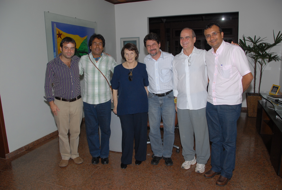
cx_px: 141
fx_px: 212
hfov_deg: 67.3
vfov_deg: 48.1
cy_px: 95
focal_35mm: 27
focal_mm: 18
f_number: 4.5
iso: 400
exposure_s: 1/160
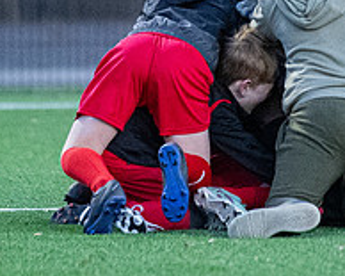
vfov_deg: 1.9
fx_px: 8511
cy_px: 99
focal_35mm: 834
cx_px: 292
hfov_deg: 2.3
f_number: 1.8
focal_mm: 135
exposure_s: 1/2500
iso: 5000
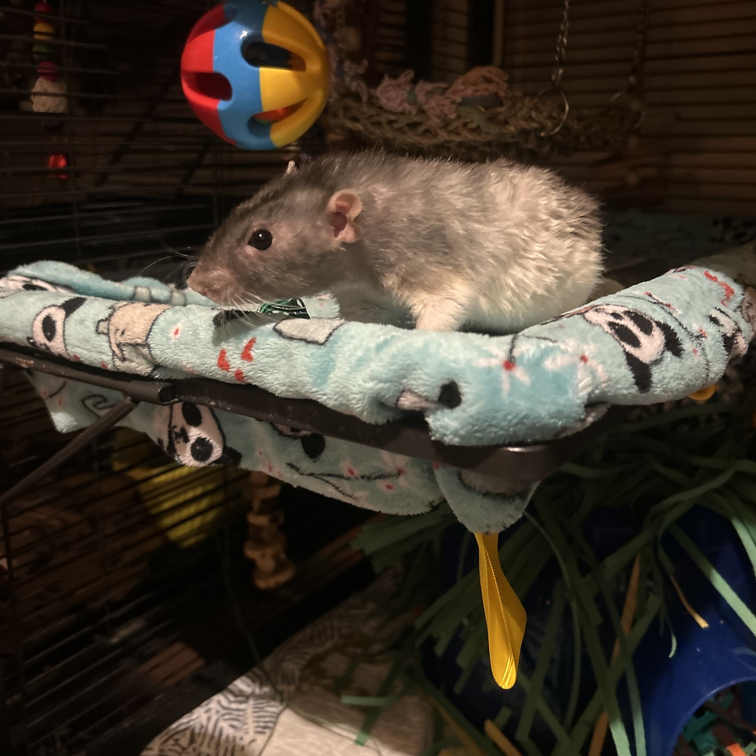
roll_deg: -1.7
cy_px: 315
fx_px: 766
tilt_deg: -11.8
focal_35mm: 31
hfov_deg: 52.5
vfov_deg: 52.3
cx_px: 379
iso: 500
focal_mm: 5.7
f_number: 1.5
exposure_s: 1/30
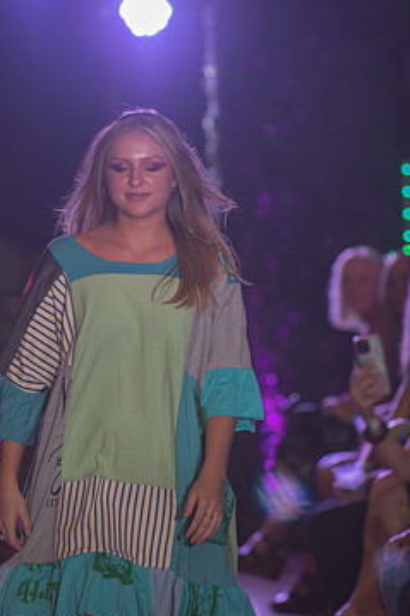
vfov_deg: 7.6
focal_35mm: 271
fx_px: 4634
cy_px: 257
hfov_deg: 5.1
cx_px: 214
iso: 800
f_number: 4
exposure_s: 1/250
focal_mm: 180
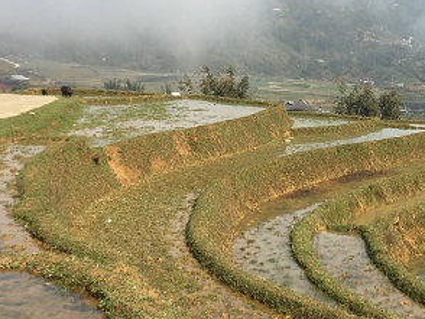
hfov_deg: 27.4
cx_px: 363
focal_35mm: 69
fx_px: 848
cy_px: 132
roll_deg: -0.5
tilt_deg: -5.7
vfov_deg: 21.3
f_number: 2.2
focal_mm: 4.15
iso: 25
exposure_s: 1/1570
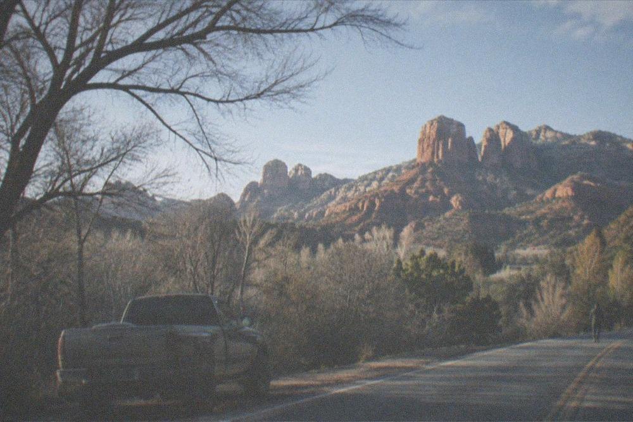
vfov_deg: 37.8
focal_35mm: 35
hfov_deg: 54.5
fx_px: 615
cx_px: 316
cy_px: 211
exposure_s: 1/50
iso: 1600
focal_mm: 35
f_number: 8
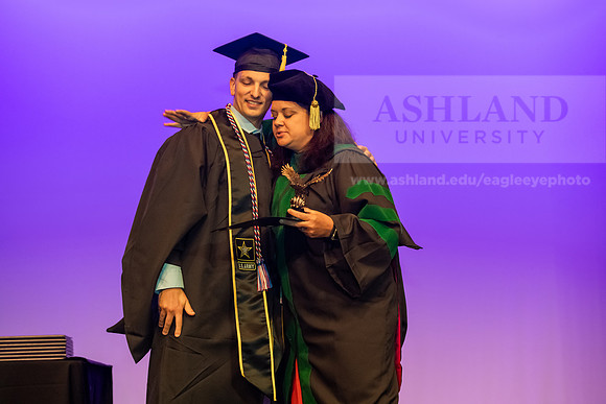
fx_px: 1549
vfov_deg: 14.9
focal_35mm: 92
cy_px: 202
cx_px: 303
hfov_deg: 22.1
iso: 3200
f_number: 4
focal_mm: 92
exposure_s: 1/200
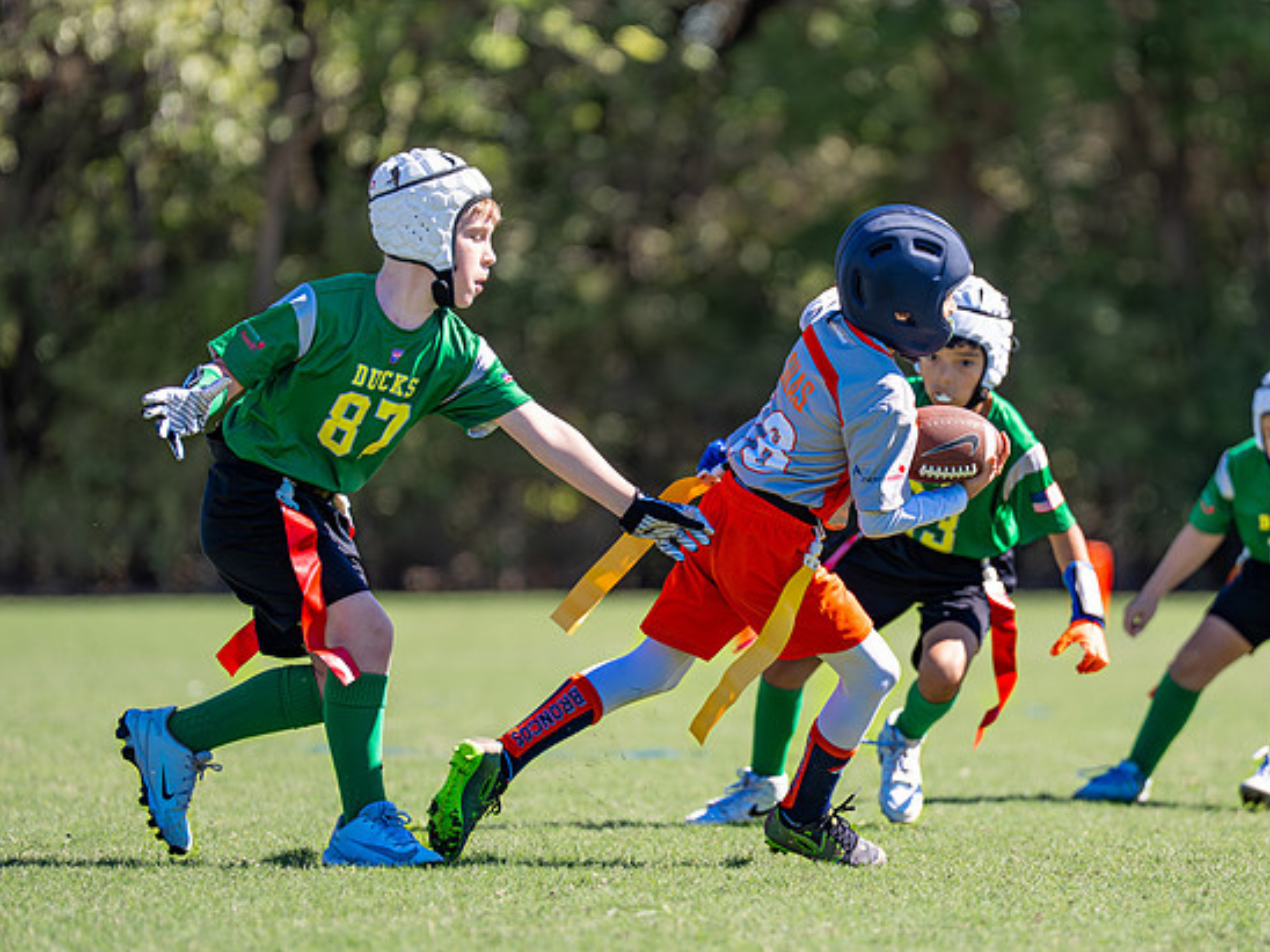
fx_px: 11630
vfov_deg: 4.7
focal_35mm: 317
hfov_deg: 6.2
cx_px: 790
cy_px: 524
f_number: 2.8
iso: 200
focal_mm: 200
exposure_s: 1/2000
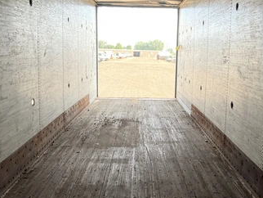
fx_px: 274
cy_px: 90
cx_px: 146
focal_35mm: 36
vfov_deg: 39.7
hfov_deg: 51.2
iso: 20
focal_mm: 3
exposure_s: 1/203
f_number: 1.8
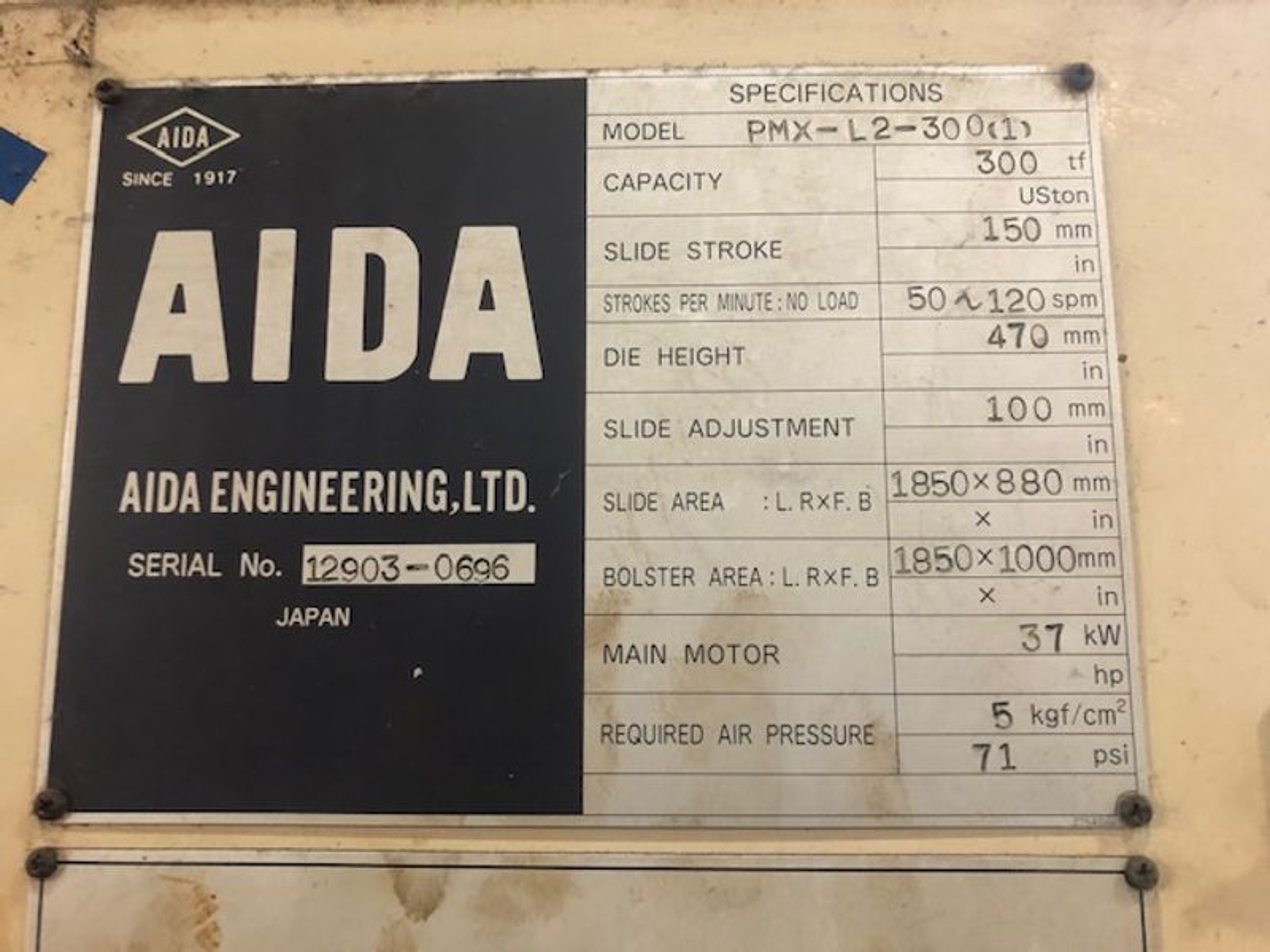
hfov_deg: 63.4
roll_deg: -0.3
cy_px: 476
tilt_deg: +9.3
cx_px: 635
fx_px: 1027
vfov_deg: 49.7
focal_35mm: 28
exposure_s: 1/13
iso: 100
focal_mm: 3.99
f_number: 1.8
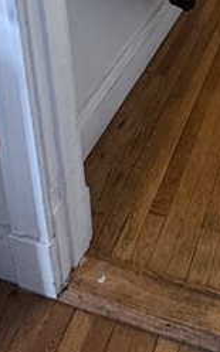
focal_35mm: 46
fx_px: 441
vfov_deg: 30.0
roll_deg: +1.1
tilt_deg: -11.6
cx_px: 237
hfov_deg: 26.0
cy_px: -149
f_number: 2.2
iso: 500
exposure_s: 1/60
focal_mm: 2.22
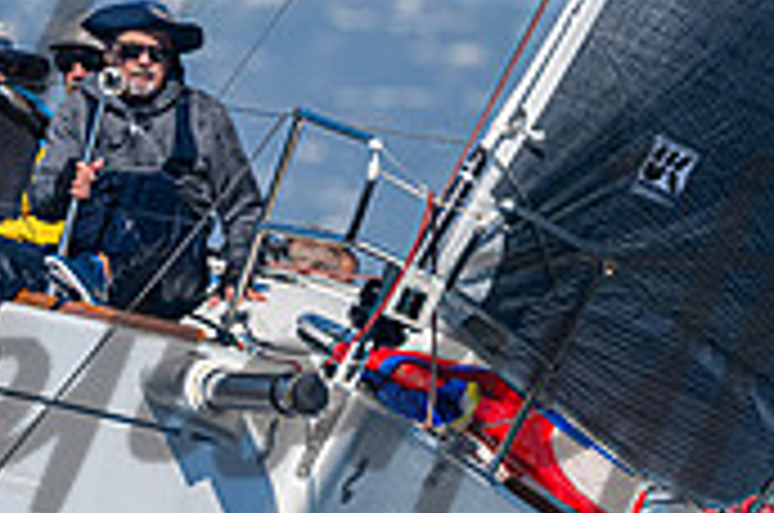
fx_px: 30194
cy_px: 367
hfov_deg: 1.5
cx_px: 198
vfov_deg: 1.0
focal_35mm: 1407
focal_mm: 400
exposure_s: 1/6400
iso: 400
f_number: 6.3
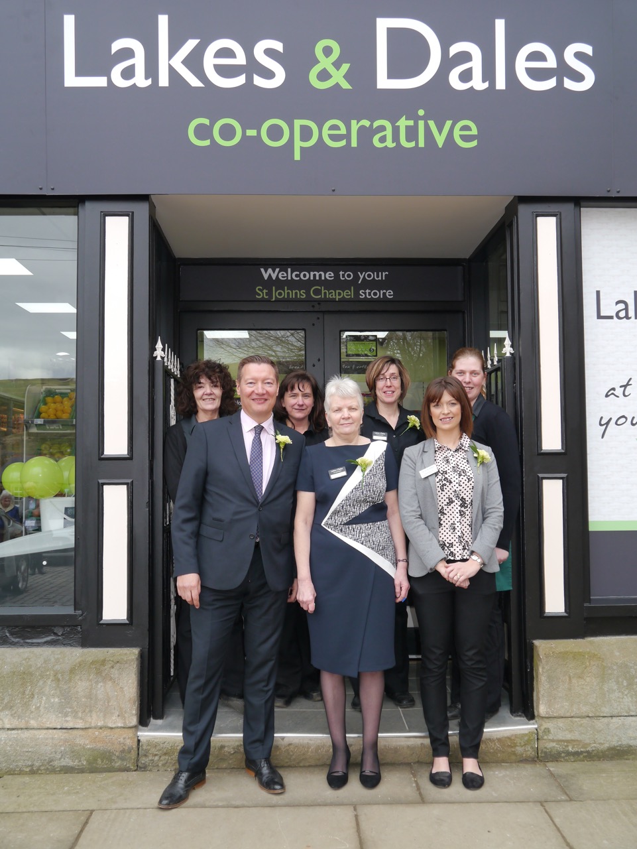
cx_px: 318
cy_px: 424
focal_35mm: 36
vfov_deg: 51.3
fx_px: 883
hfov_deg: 39.7
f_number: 5
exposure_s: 1/160
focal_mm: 18
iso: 160
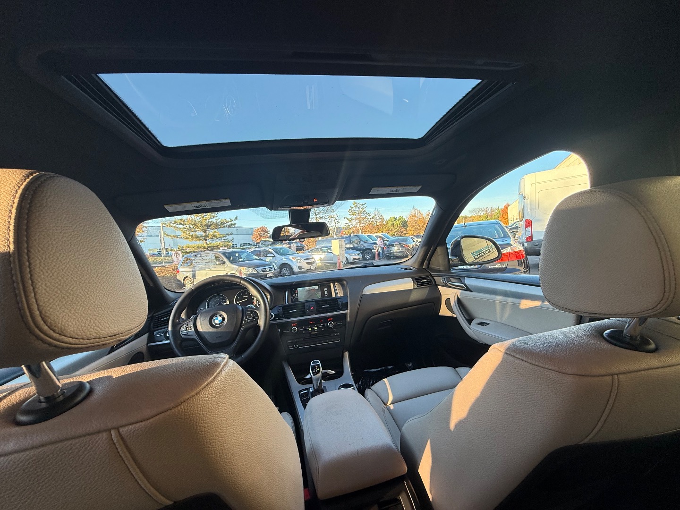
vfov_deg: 85.7
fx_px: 275
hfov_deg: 102.1
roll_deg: +5.2
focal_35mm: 14
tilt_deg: -2.9
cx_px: 340
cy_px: 255
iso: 64
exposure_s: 1/134
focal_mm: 2.22
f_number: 2.2
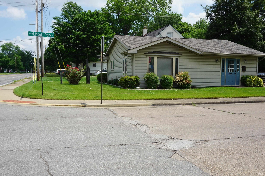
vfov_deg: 38.3
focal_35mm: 34
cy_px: 88
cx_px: 132
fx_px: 254
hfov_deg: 55.1
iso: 100
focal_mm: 23
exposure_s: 1/125
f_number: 11
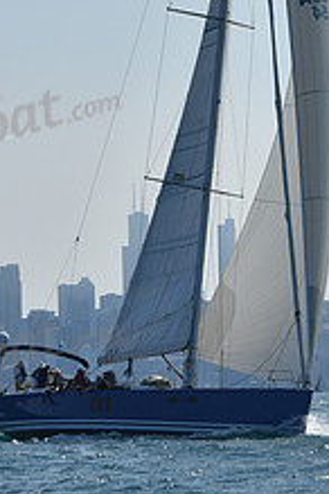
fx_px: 4071
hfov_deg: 4.6
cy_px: -14
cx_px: 238
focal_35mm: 297
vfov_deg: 6.9
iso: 250
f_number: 9
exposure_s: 1/1600
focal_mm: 112
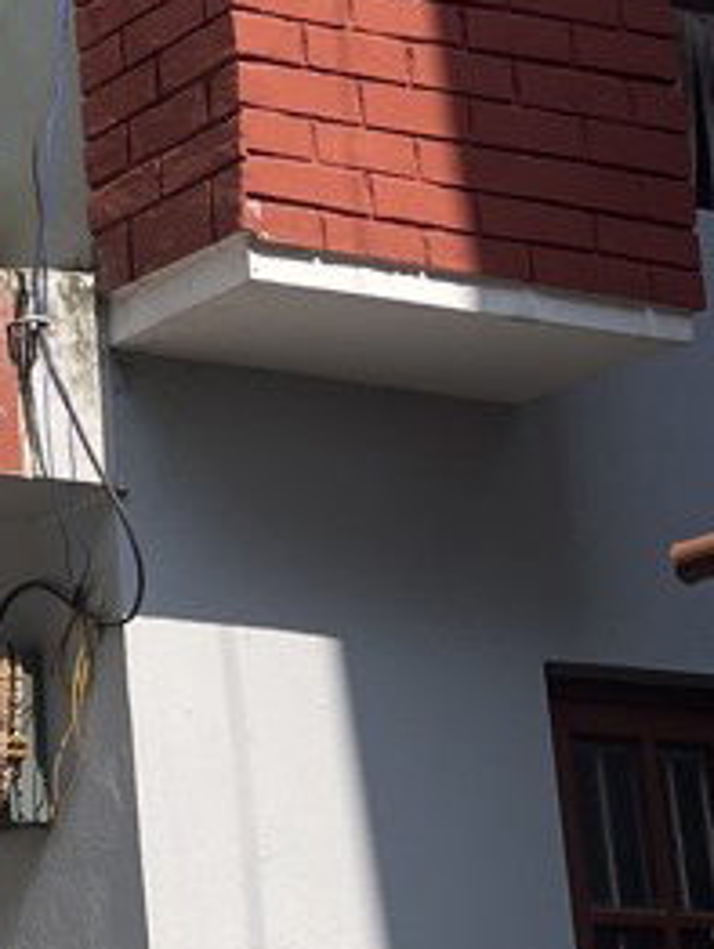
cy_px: 409
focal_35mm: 107
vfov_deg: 18.4
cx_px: -602
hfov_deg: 12.6
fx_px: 2938
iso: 50
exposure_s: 1/4016
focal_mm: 5.1
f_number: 1.6
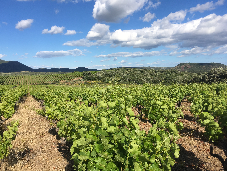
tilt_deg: -4.1
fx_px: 190
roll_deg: +0.6
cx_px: 114
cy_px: 86
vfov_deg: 48.2
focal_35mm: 29
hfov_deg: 61.7
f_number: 2.2
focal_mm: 4.15
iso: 25
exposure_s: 1/1972
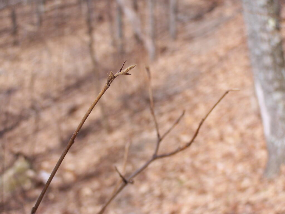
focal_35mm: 75
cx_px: 142
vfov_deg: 19.6
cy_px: 107
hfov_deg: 26.0
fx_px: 617
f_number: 3.2
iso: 80
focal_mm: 12.4
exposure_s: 1/640
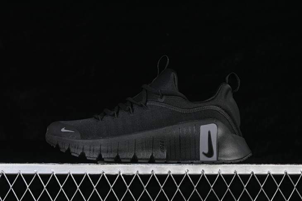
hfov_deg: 27.0
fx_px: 629
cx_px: 151
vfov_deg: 18.2
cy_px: 100
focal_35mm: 75
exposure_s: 1/60
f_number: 6.3
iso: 160
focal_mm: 50
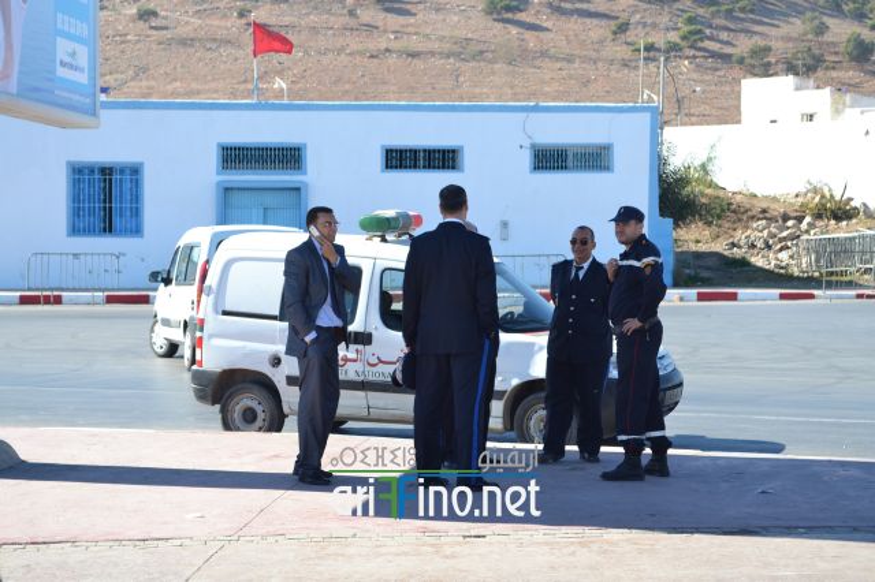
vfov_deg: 16.5
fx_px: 2004
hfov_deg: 24.6
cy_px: 291
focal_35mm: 82
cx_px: 438
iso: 100
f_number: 7.1
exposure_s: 1/200
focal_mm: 55
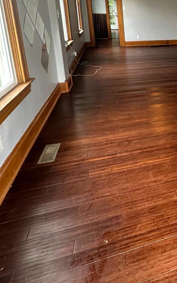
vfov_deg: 56.9
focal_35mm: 32
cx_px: 202
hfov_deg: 33.5
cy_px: 73
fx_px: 247
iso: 250
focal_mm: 2.22
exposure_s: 1/60
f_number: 2.2
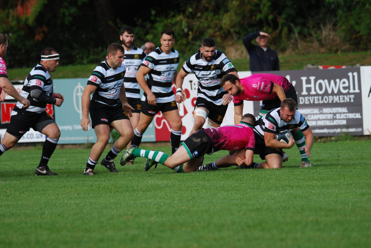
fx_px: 6191
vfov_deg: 2.3
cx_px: 186
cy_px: 124
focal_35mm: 600
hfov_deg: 3.4
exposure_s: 1/500
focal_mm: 400
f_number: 6.3
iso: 220
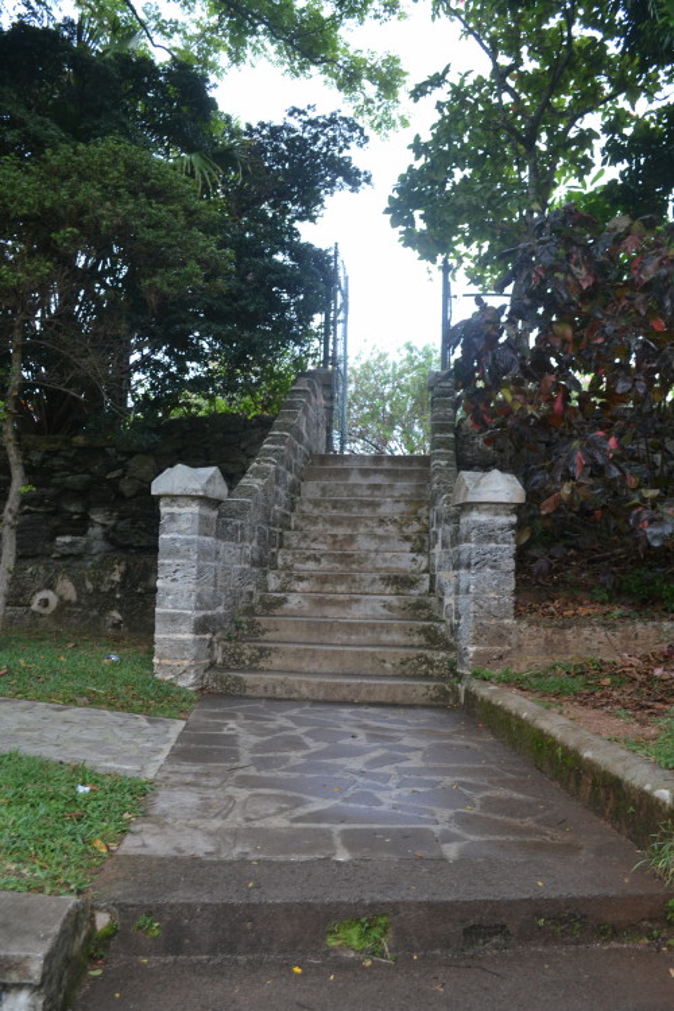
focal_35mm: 30
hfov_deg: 43.6
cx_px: 337
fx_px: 842
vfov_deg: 61.9
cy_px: 506
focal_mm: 20
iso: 200
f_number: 5.6
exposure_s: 1/125
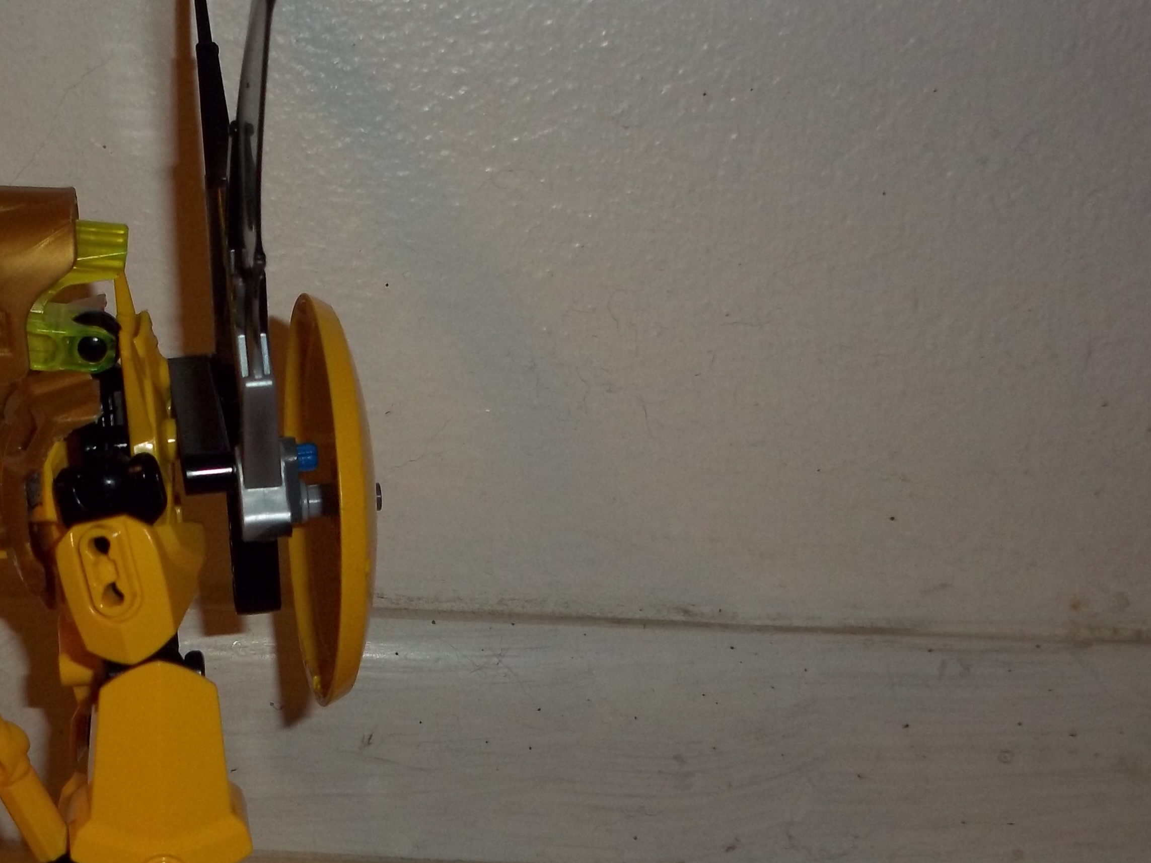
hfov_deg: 30.1
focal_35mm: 63
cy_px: 578
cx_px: 258
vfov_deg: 23.2
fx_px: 2095
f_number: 3.1
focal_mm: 6.5
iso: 160
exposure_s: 1/30
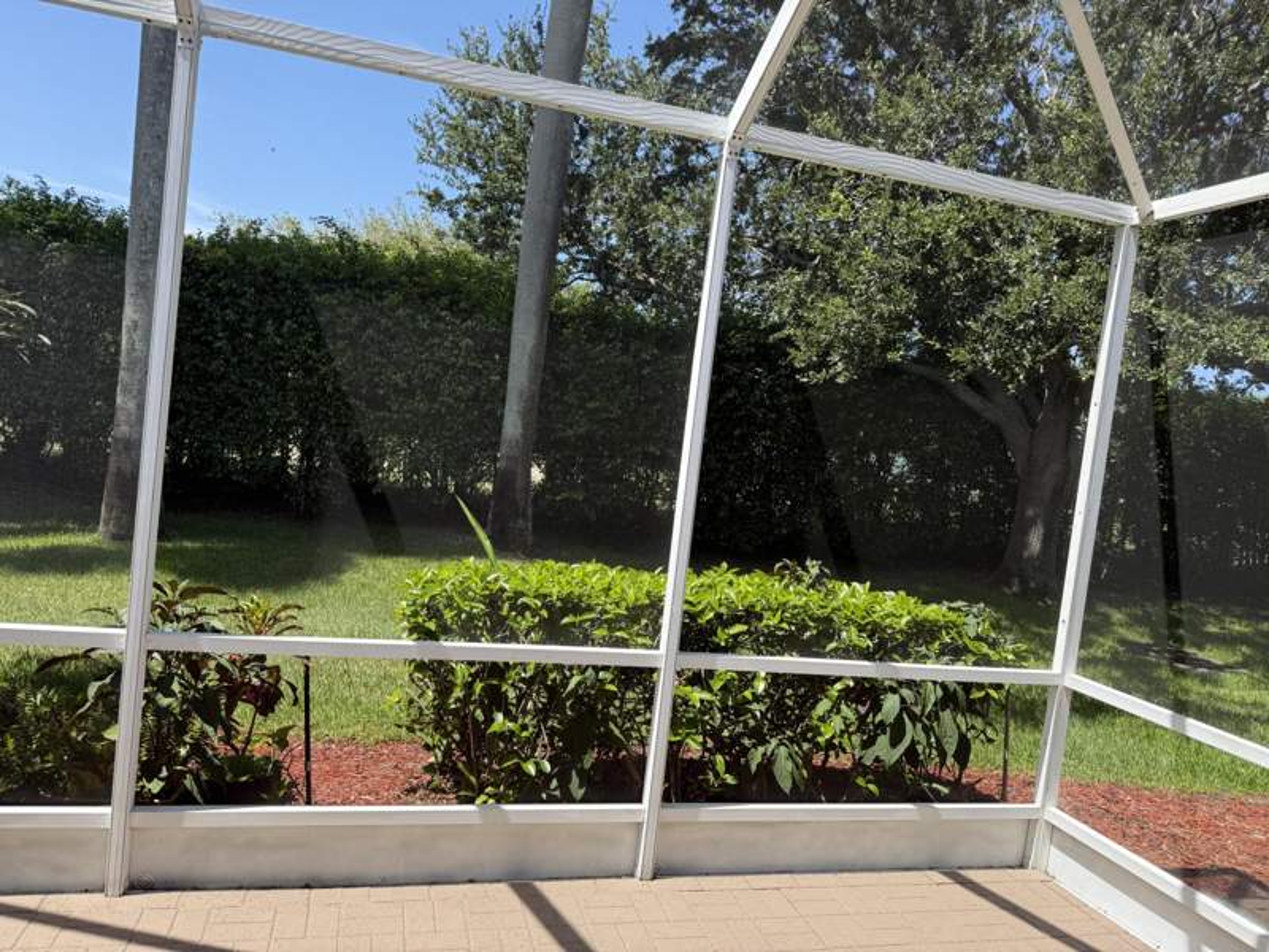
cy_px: 476
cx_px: 634
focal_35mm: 24
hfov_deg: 71.6
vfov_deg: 56.8
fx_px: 880
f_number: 1.78
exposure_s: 1/1230
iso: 80
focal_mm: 6.76
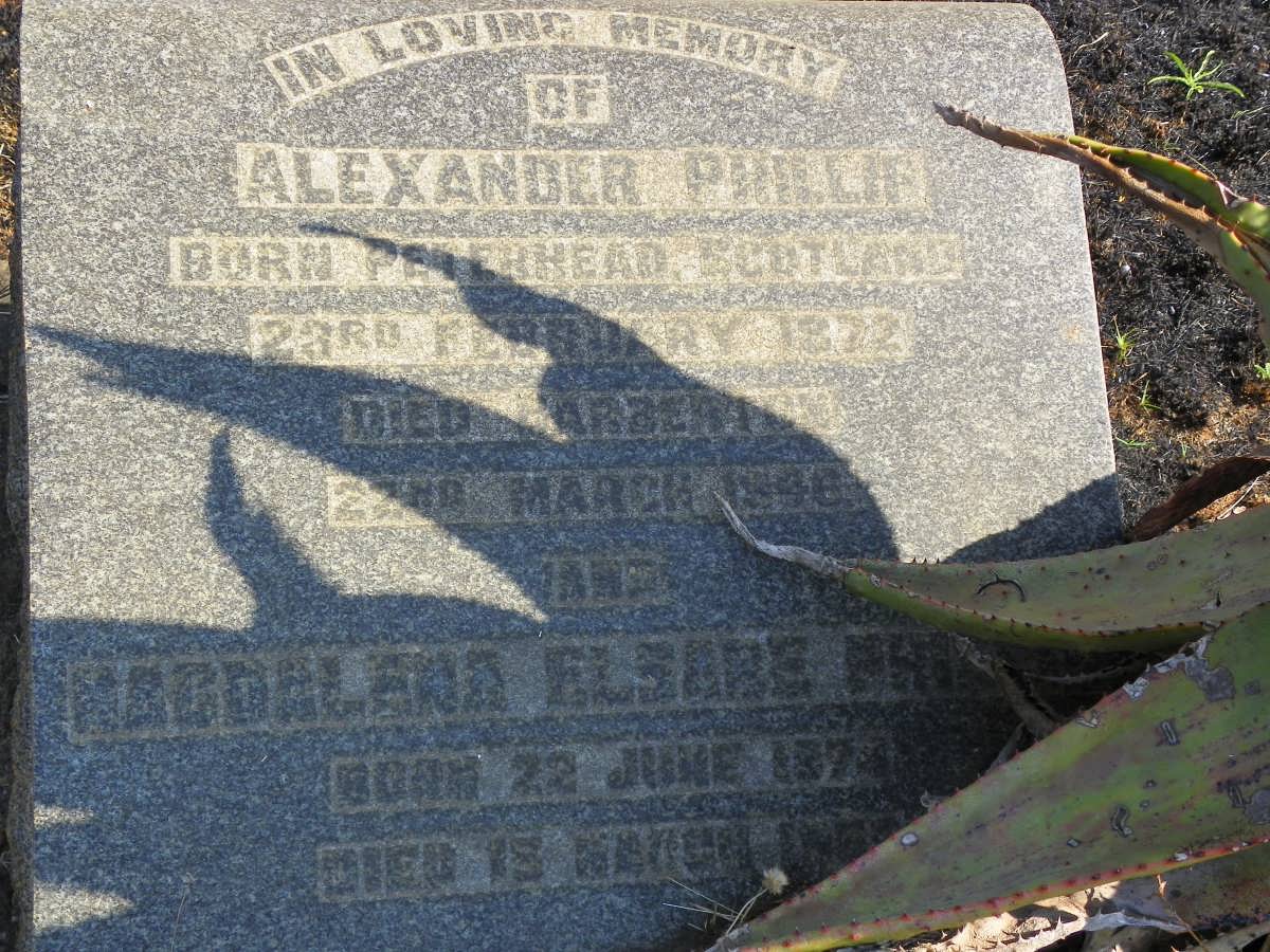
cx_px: 635
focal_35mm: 54
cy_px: 476
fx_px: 1981
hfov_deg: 35.5
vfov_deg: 27.0
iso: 64
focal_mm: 9.6
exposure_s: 1/250
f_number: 4
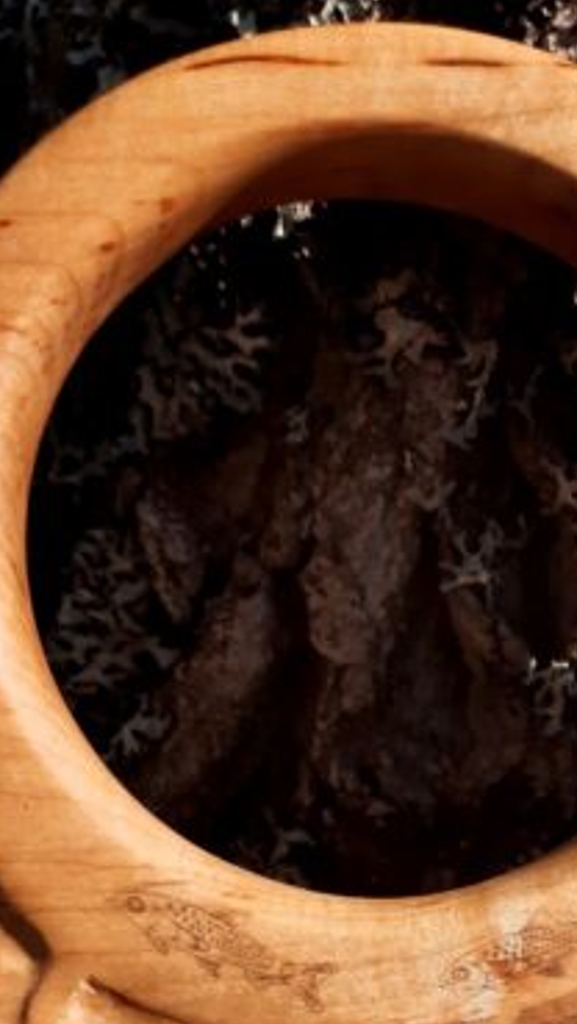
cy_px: 974
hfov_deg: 20.2
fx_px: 1602
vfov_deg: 33.1
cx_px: 449
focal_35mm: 59
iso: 40
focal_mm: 4.6
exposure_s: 1/867
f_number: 2
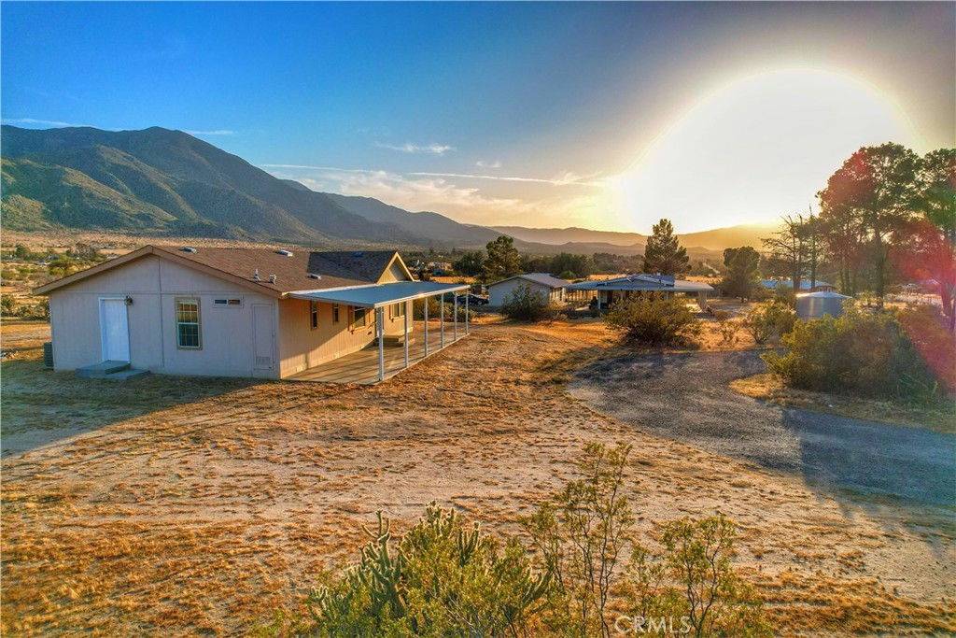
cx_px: 478
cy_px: 319
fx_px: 584
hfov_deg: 78.6
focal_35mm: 22
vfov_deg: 57.2
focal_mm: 8.38
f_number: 2.8
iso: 100
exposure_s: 1/160
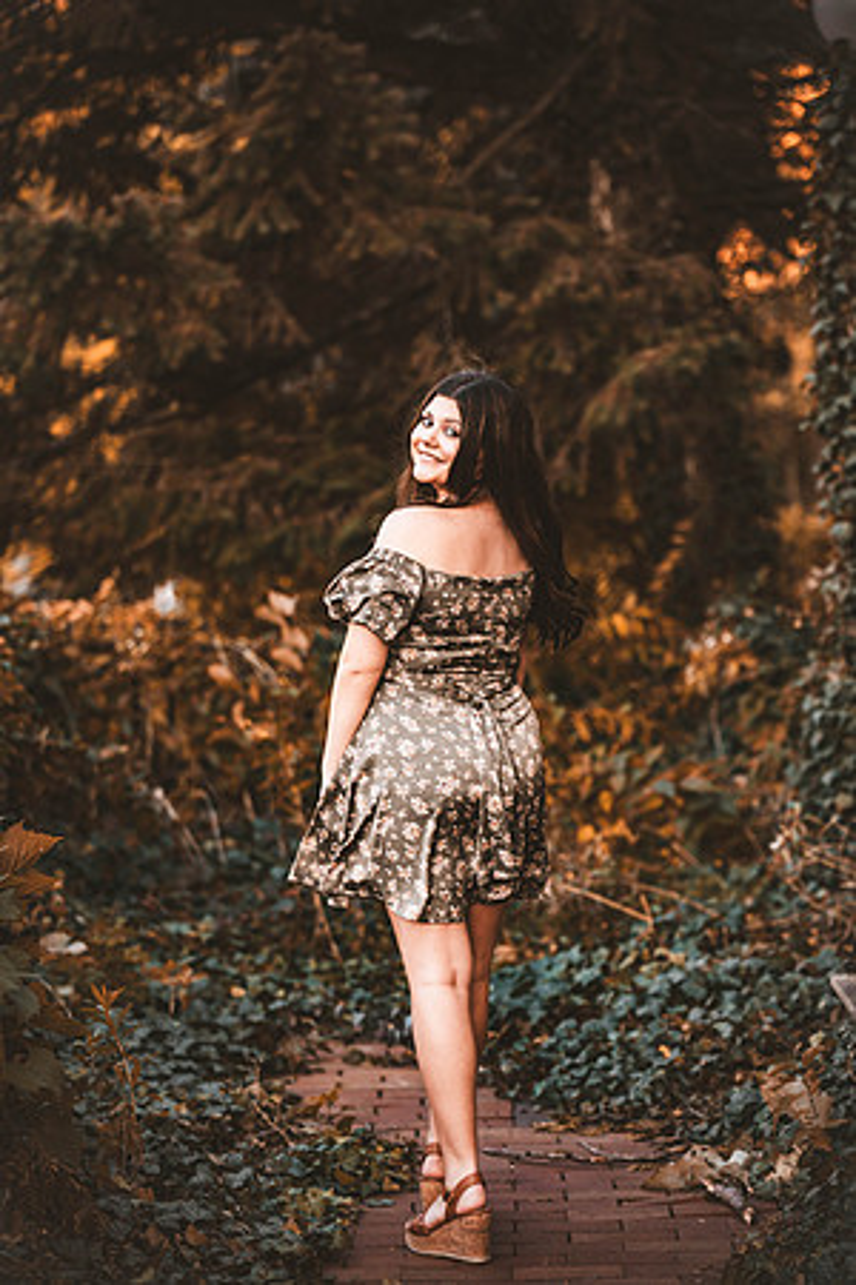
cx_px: 428
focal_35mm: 105
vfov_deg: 19.5
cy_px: 642
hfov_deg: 13.0
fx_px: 3745
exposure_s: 1/250
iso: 400
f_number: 2.8
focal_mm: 105
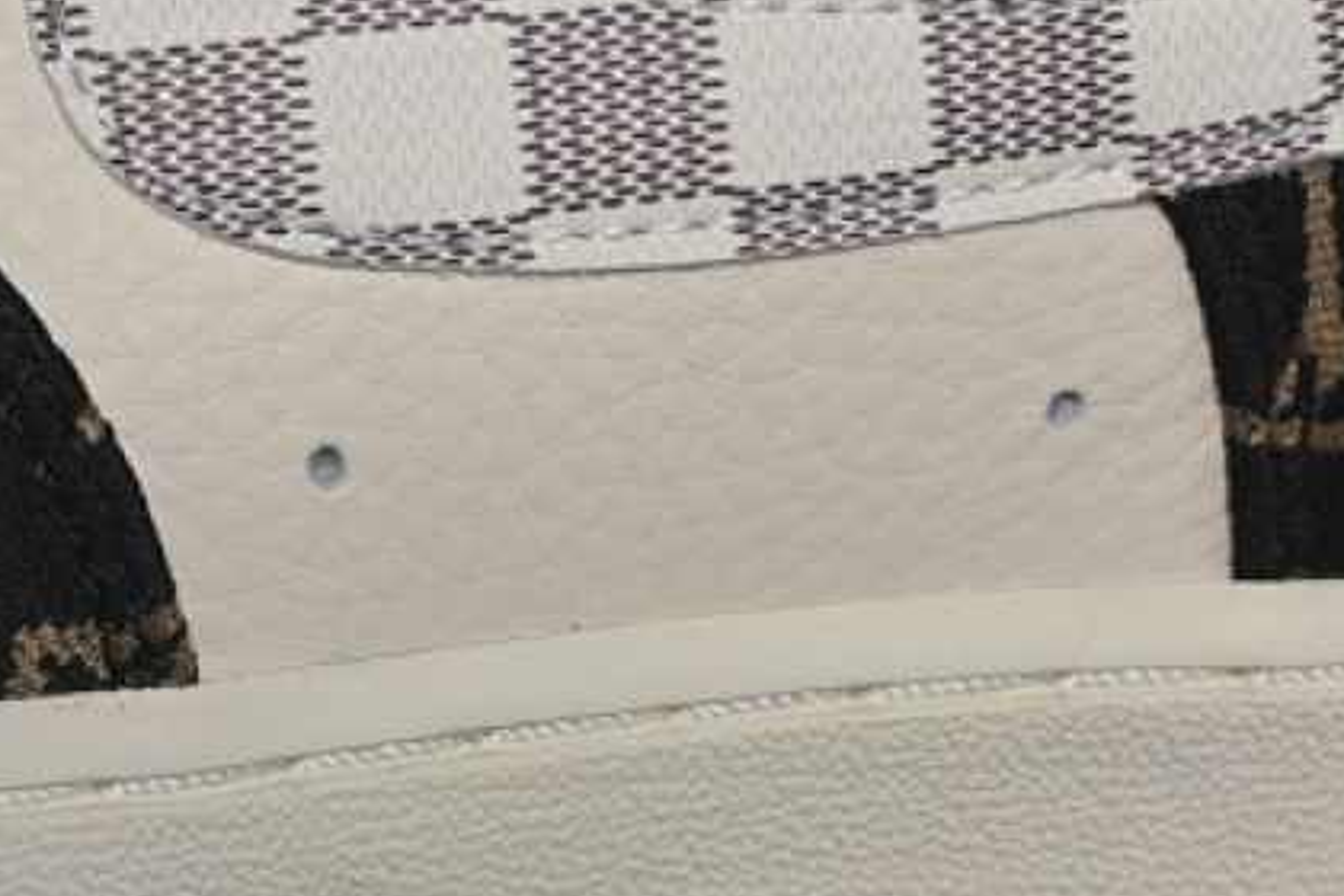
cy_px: 154
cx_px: 470
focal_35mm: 193
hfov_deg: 10.6
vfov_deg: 7.1
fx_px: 7205
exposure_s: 1/50
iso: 160
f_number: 6.3
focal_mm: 50
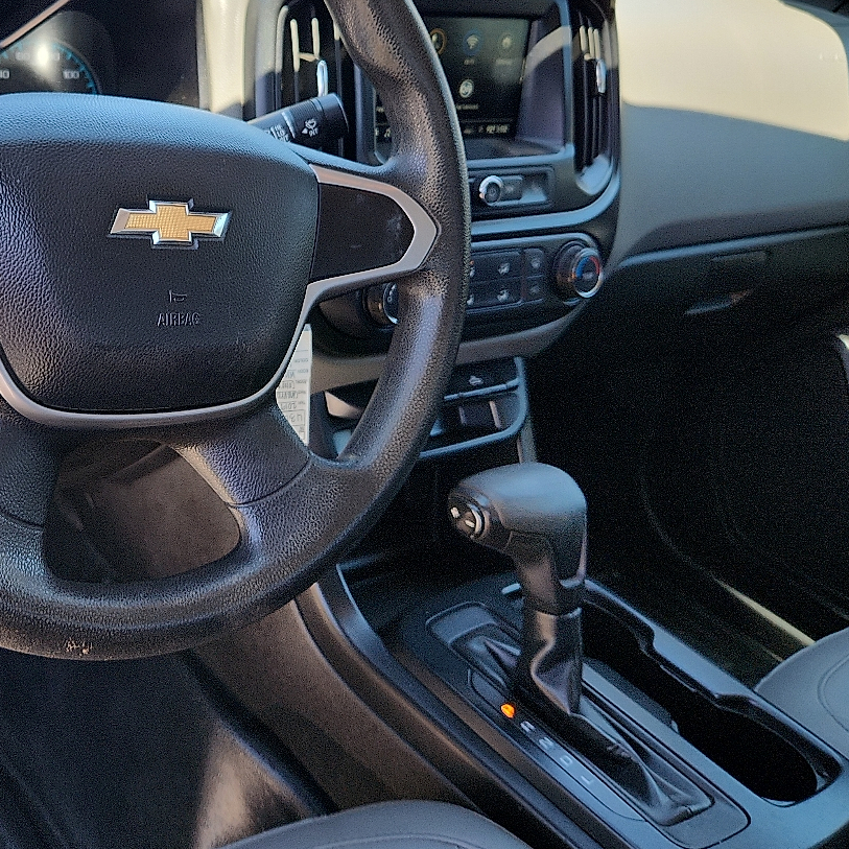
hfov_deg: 39.8
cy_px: 262
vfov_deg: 41.2
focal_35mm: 40
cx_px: 140
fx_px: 1110
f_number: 1.8
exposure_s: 1/159
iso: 50
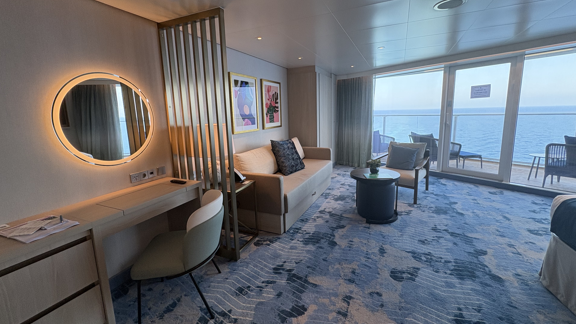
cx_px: 289
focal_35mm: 16
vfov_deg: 67.0
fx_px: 244
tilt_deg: -9.1
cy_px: 151
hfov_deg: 99.4
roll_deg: +2.0
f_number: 2.2
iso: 125
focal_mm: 2.22
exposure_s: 1/150
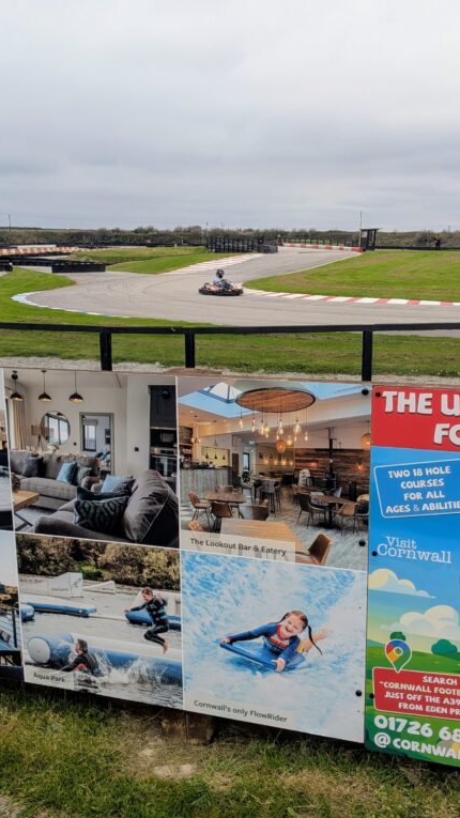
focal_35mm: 35
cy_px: 410
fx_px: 759
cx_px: 216
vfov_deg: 56.6
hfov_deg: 33.7
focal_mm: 4.53
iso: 29
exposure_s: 1/459
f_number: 1.7
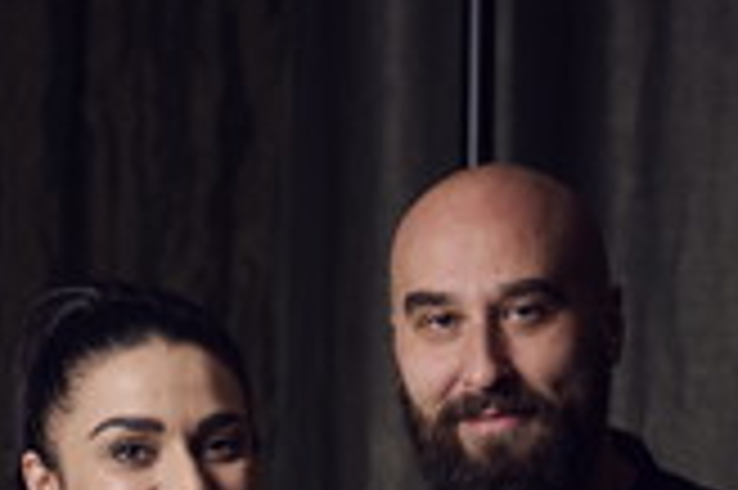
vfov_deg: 3.9
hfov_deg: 5.9
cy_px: 726
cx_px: 425
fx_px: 7168
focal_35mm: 350
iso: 200
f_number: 5.6
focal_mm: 115
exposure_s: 1/200
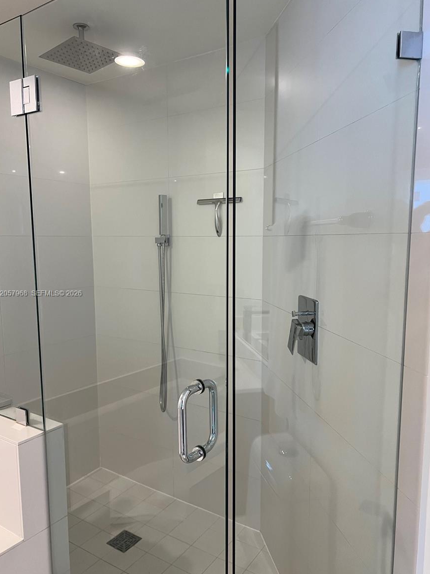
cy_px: 294
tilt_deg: -7.8
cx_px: 213
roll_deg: +0.0
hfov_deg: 51.4
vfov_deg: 65.3
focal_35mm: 27
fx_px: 447
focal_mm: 5.7
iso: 100
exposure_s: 1/60
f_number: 1.5
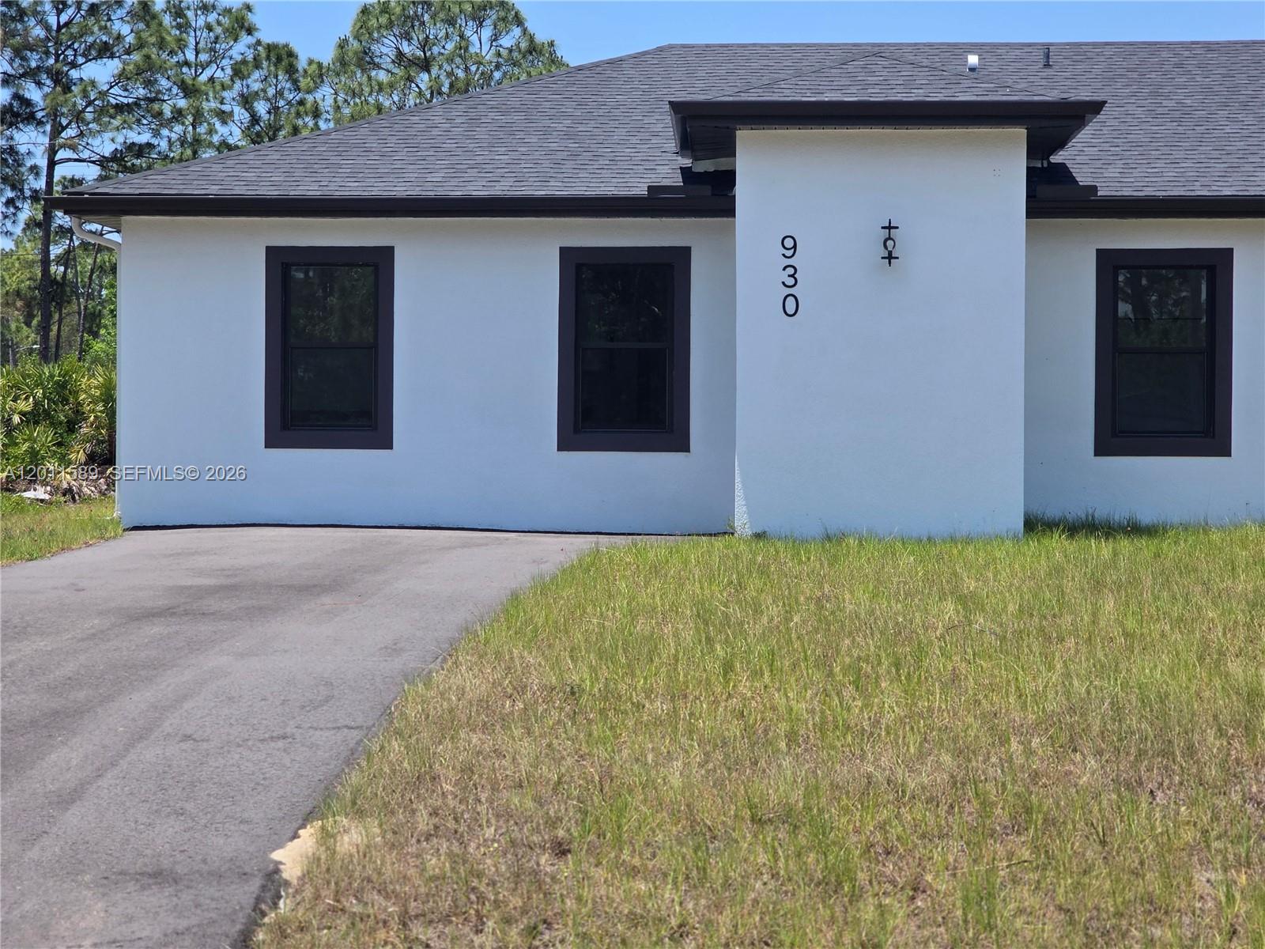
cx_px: 632
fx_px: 2522
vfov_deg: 21.3
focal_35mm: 69
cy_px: 474
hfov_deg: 28.2
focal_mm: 7.9
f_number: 2.4
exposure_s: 1/1785
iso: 50
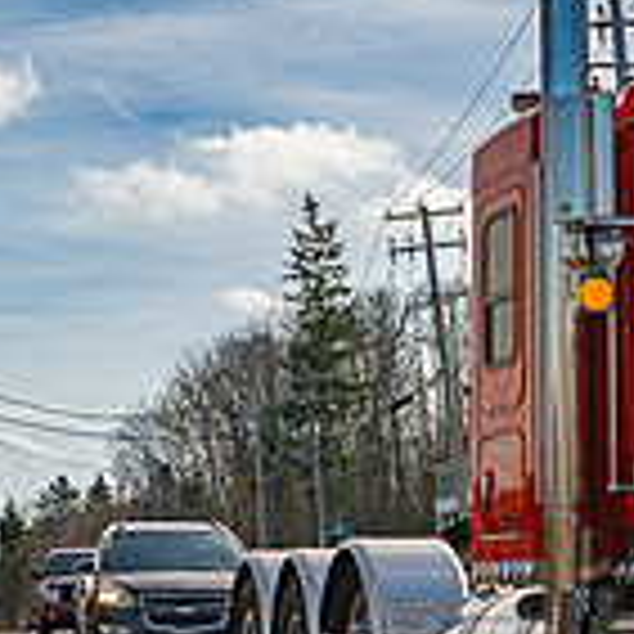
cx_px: 796
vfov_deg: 14.3
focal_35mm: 122
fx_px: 2528
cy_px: 339
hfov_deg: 13.8
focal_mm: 35
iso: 125
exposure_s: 1/320
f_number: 2.2
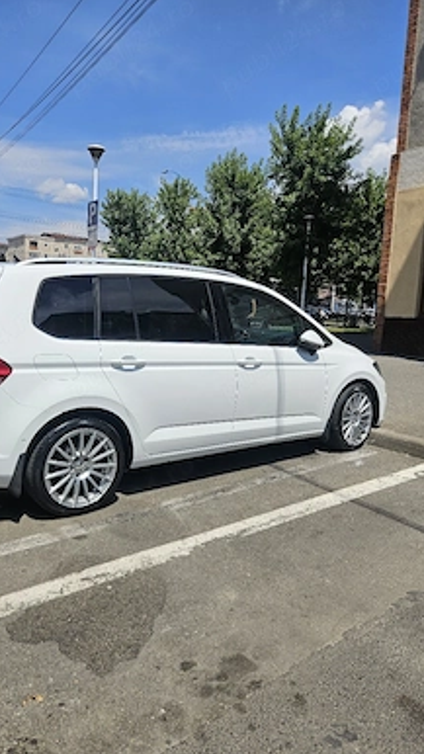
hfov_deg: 44.1
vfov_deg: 71.9
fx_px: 520
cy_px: 375
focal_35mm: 26
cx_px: 170
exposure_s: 1/5000
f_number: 1.8
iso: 25
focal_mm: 5.4
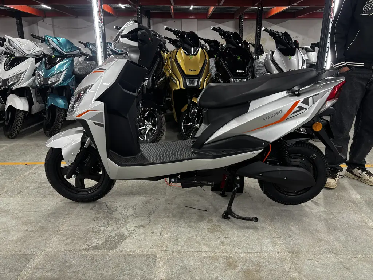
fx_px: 280
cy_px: 140
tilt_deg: -15.7
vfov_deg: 53.1
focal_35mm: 26
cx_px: 186
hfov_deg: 67.3
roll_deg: +0.0
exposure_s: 1/50
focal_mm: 5.96
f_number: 1.6
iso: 125
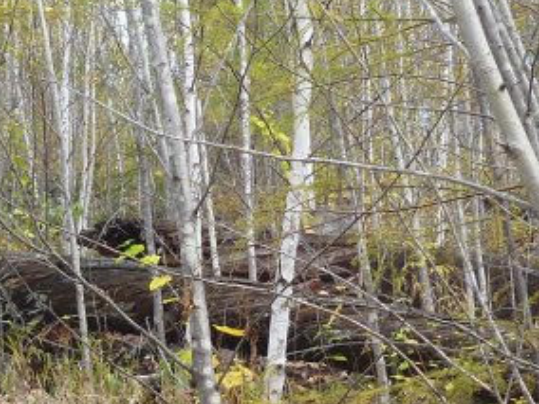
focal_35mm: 101
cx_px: 38
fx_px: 1573
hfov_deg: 19.1
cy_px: 283
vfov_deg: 14.6
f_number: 3.3
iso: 100
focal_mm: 4.9
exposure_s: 1/100
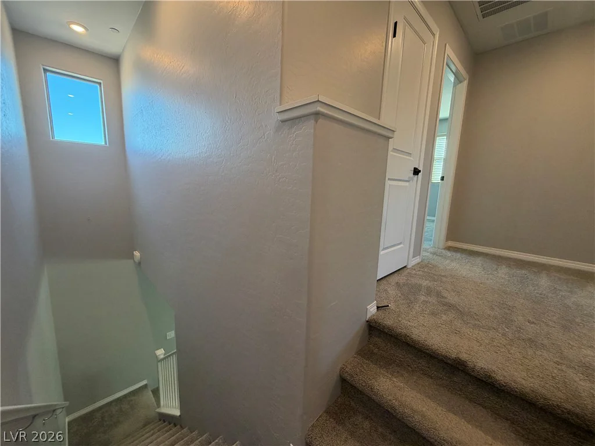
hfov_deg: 102.1
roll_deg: -1.5
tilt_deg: -8.7
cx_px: 298
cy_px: 223
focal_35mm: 14
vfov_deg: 85.7
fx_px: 241
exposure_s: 1/60
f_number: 2.2
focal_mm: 2.22
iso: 200
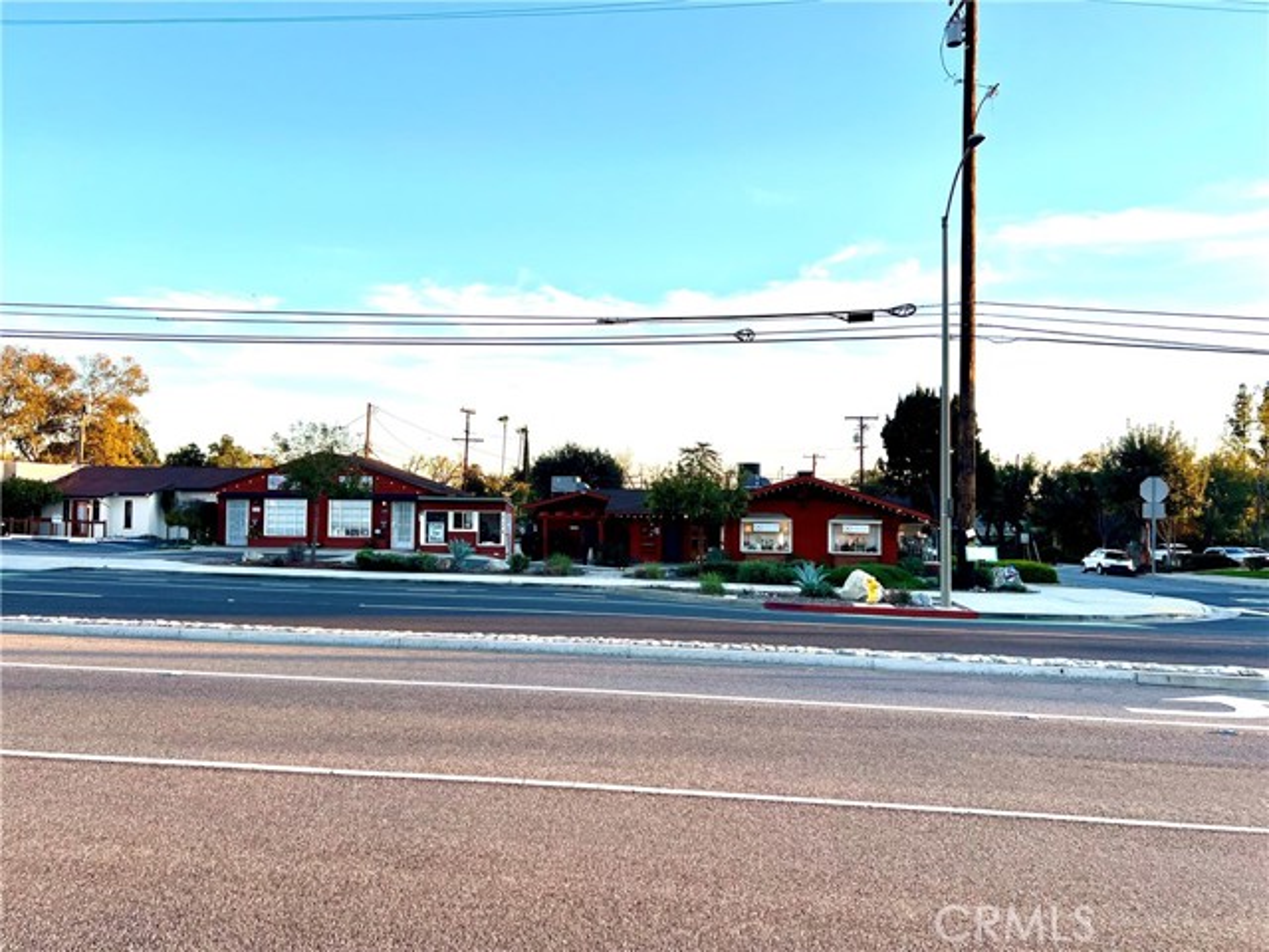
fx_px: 953
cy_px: 476
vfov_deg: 53.1
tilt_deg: +1.5
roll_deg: +0.3
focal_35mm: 26
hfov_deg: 67.3
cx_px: 634
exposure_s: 1/1079
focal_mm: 5.7
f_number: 1.5
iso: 50
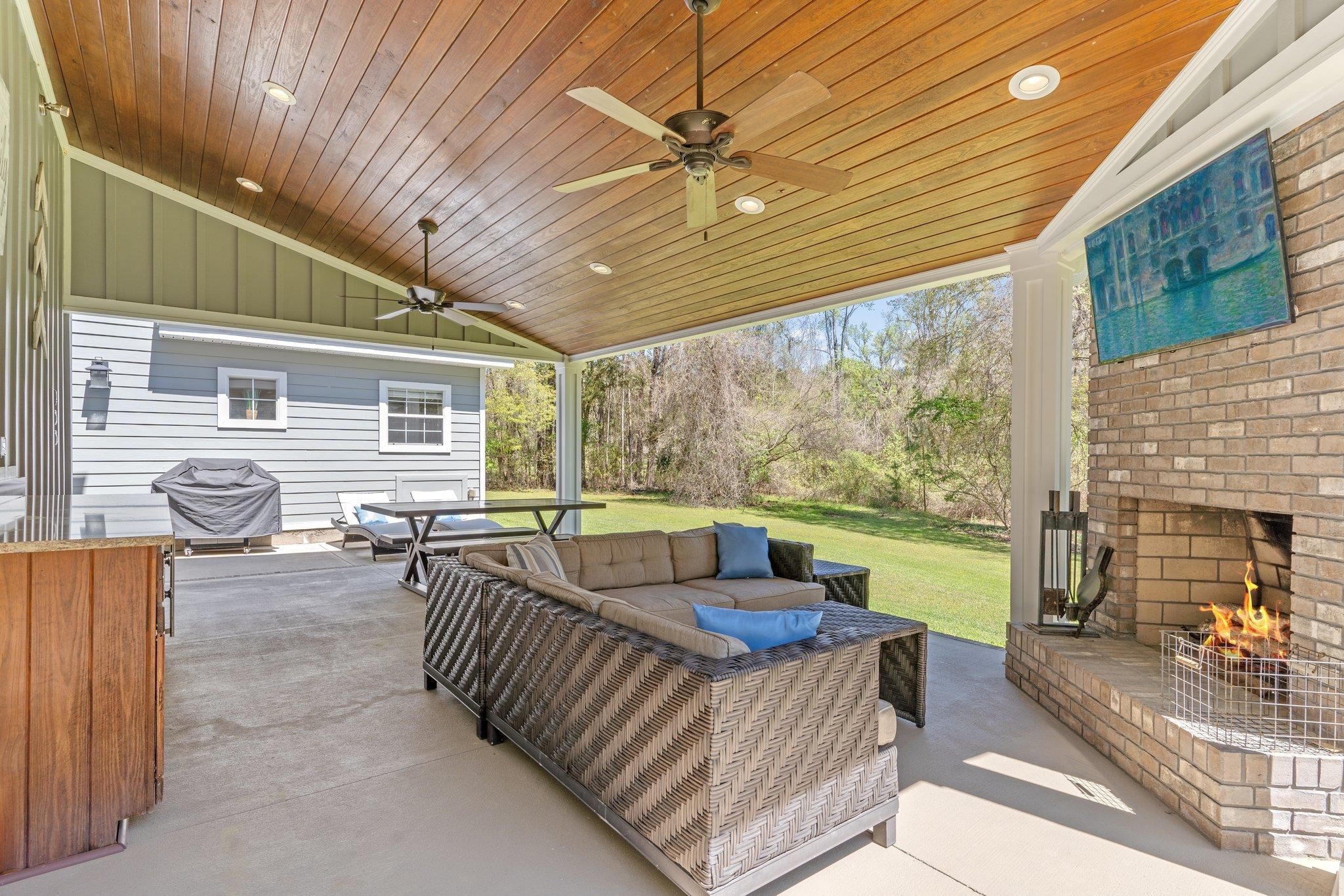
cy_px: 448
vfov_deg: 70.4
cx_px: 672
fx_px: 635
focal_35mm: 17
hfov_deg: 93.3
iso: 100
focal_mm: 17
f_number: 9
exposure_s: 1/5
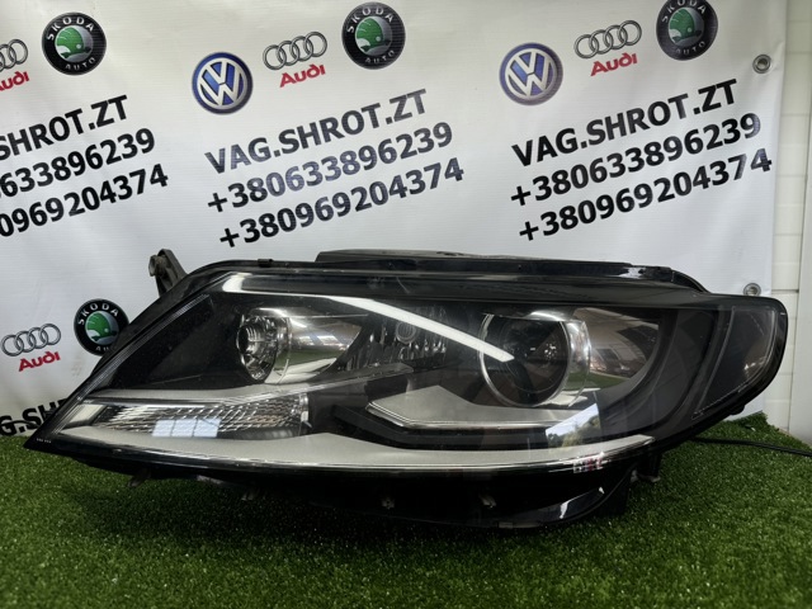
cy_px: 304
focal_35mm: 24
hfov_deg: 71.6
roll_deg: +1.3
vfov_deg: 56.8
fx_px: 563
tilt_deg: -7.6
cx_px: 406
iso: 64
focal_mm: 6.76
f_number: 1.78
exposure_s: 1/236
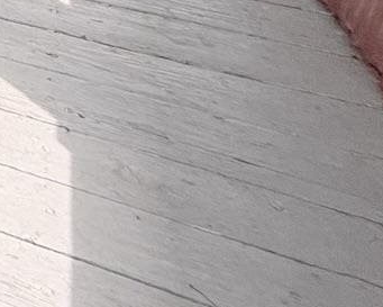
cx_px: -526
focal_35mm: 82
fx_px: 930
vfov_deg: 13.7
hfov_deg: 14.9
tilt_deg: -3.3
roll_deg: +3.4
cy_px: -423
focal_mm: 2.22
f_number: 2.2
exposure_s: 1/277
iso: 50
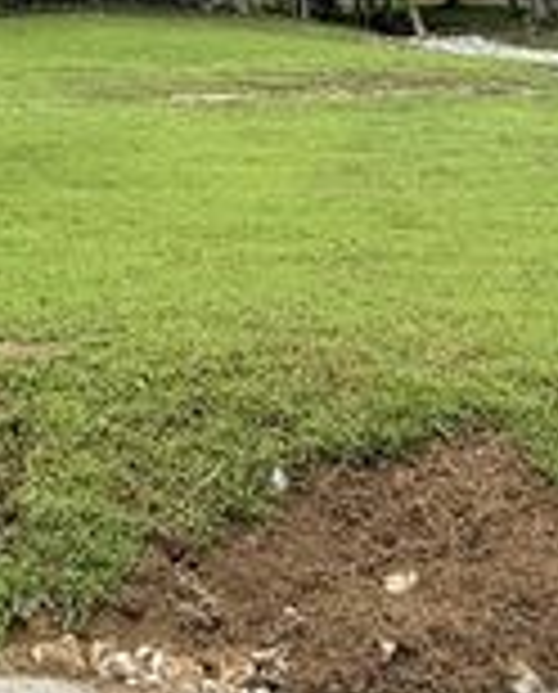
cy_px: -533
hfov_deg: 24.7
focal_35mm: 59
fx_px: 1213
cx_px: 0
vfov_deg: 21.6
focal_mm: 2.22
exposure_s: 1/514
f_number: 2.2
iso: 64
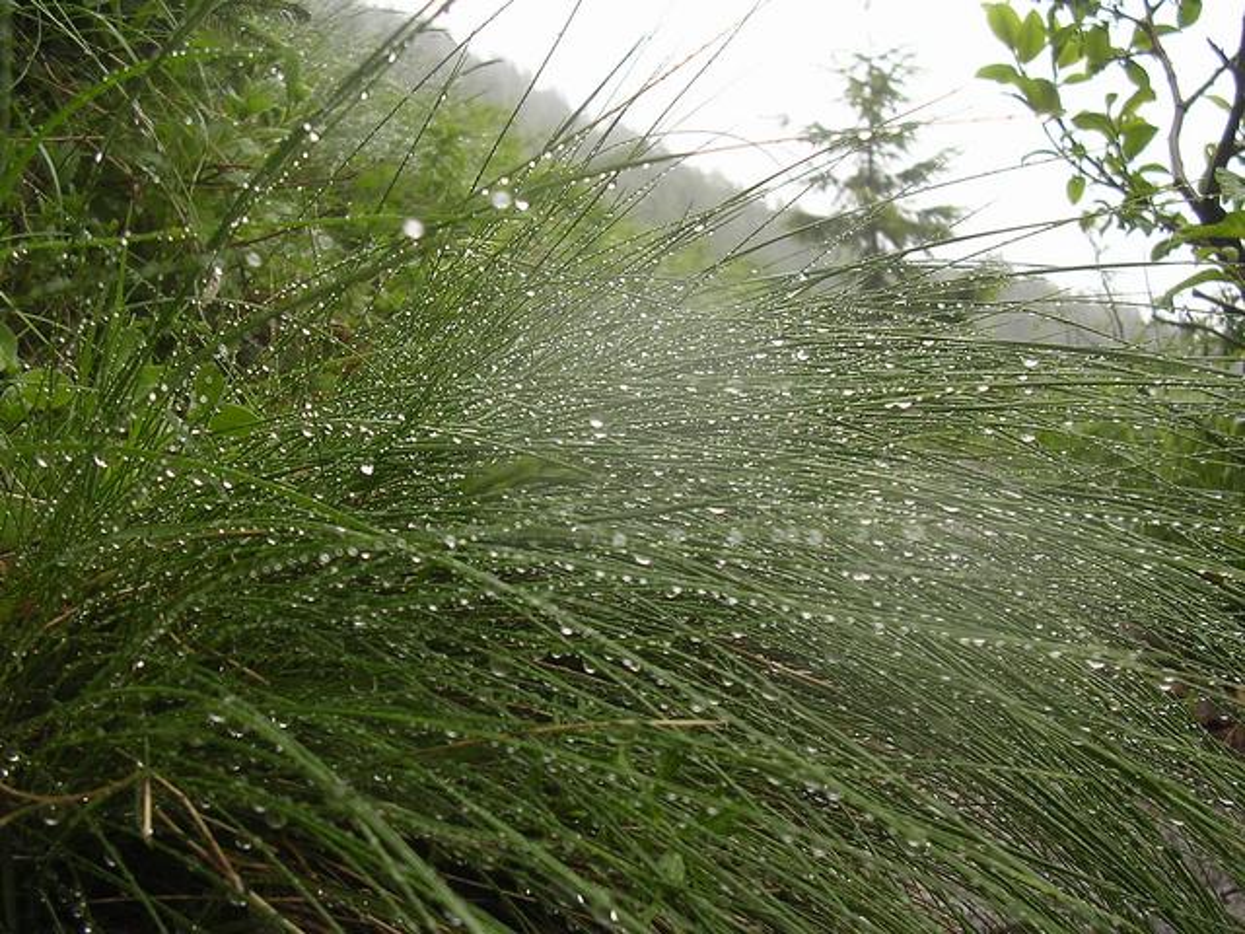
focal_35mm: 38
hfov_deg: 49.0
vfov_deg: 37.7
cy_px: 467
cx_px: 622
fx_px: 1367
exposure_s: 1/164
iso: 100
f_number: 2.8
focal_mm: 5.8
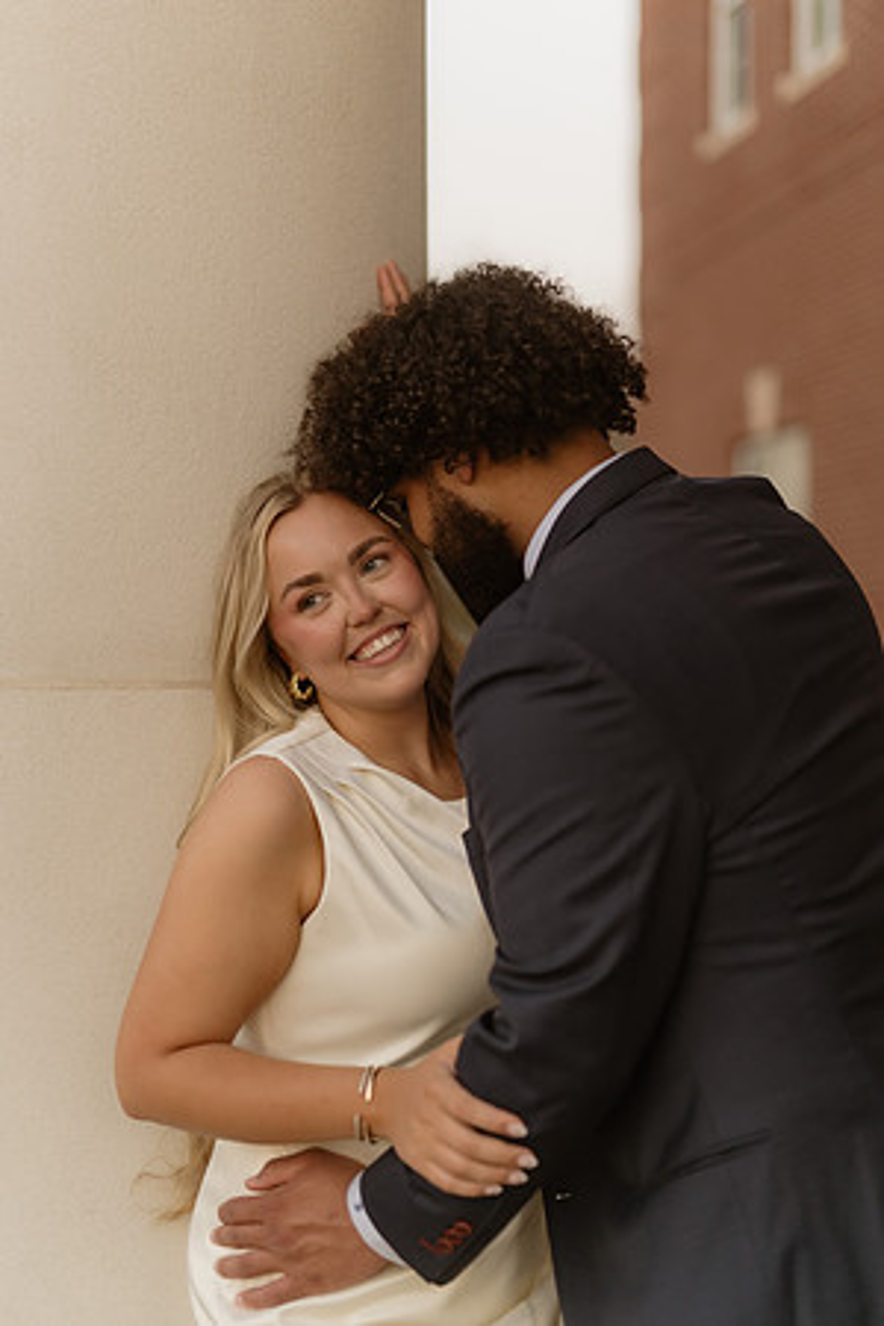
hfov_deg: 27.0
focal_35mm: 50
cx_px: 442
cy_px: 663
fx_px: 1842
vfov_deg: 39.6
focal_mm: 50
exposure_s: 1/250
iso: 250
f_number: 1.4
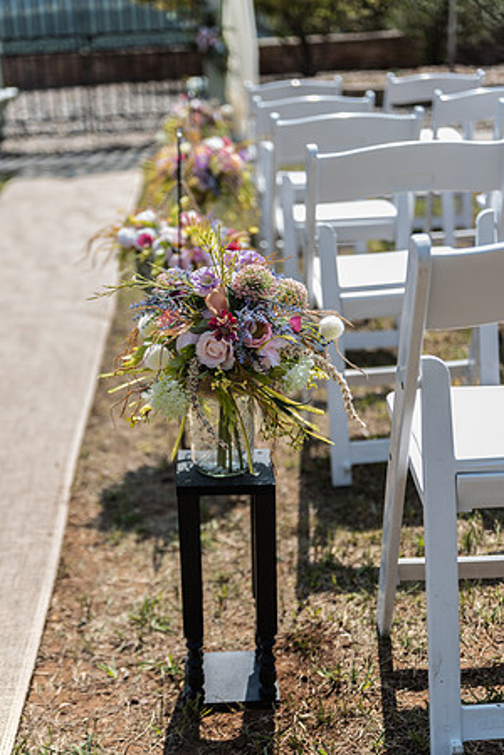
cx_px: 252
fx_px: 1155
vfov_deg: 36.2
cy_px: 378
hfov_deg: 24.6
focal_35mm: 55
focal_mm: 55
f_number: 2.8
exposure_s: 1/400
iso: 31
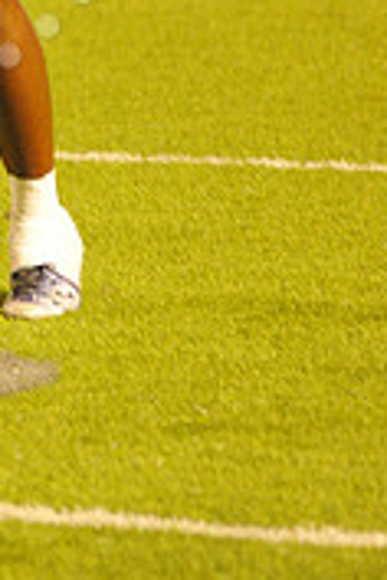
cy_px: -269
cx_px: -207
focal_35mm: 656
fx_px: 10577
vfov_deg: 3.1
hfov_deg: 2.1
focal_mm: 200
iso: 6400
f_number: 5
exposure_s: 1/200
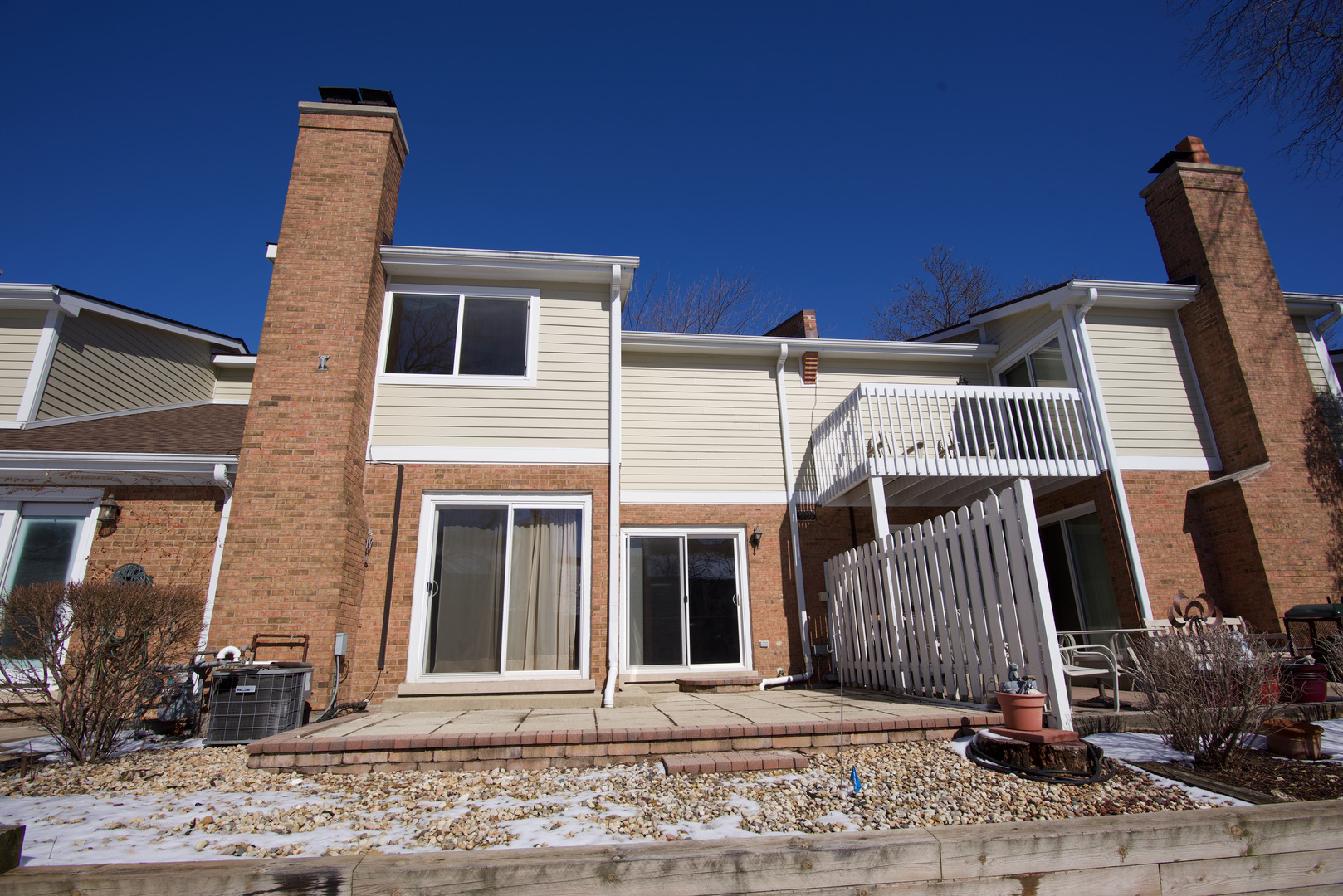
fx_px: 634
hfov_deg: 93.3
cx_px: 672
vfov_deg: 70.5
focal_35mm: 17
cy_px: 448
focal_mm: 17
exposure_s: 1/640
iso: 200
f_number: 13
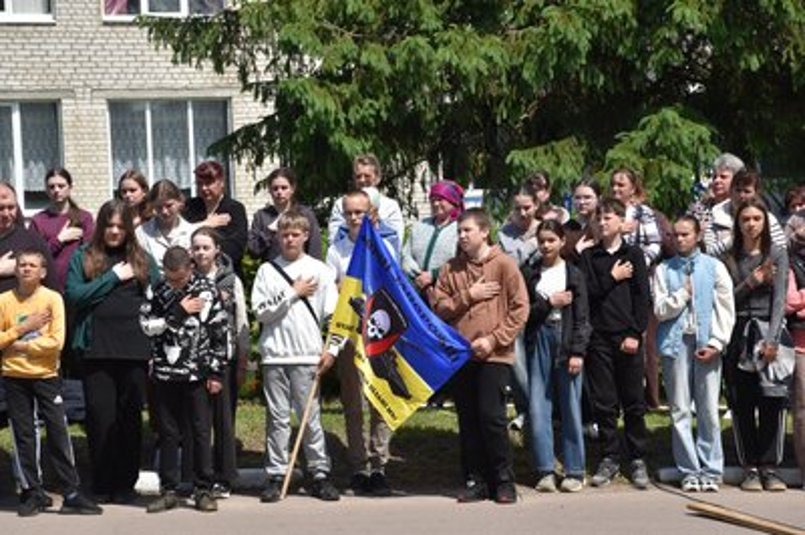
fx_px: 3016
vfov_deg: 10.1
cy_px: 268
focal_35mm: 135
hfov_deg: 15.2
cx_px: 402
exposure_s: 1/400
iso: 200
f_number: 10
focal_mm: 90
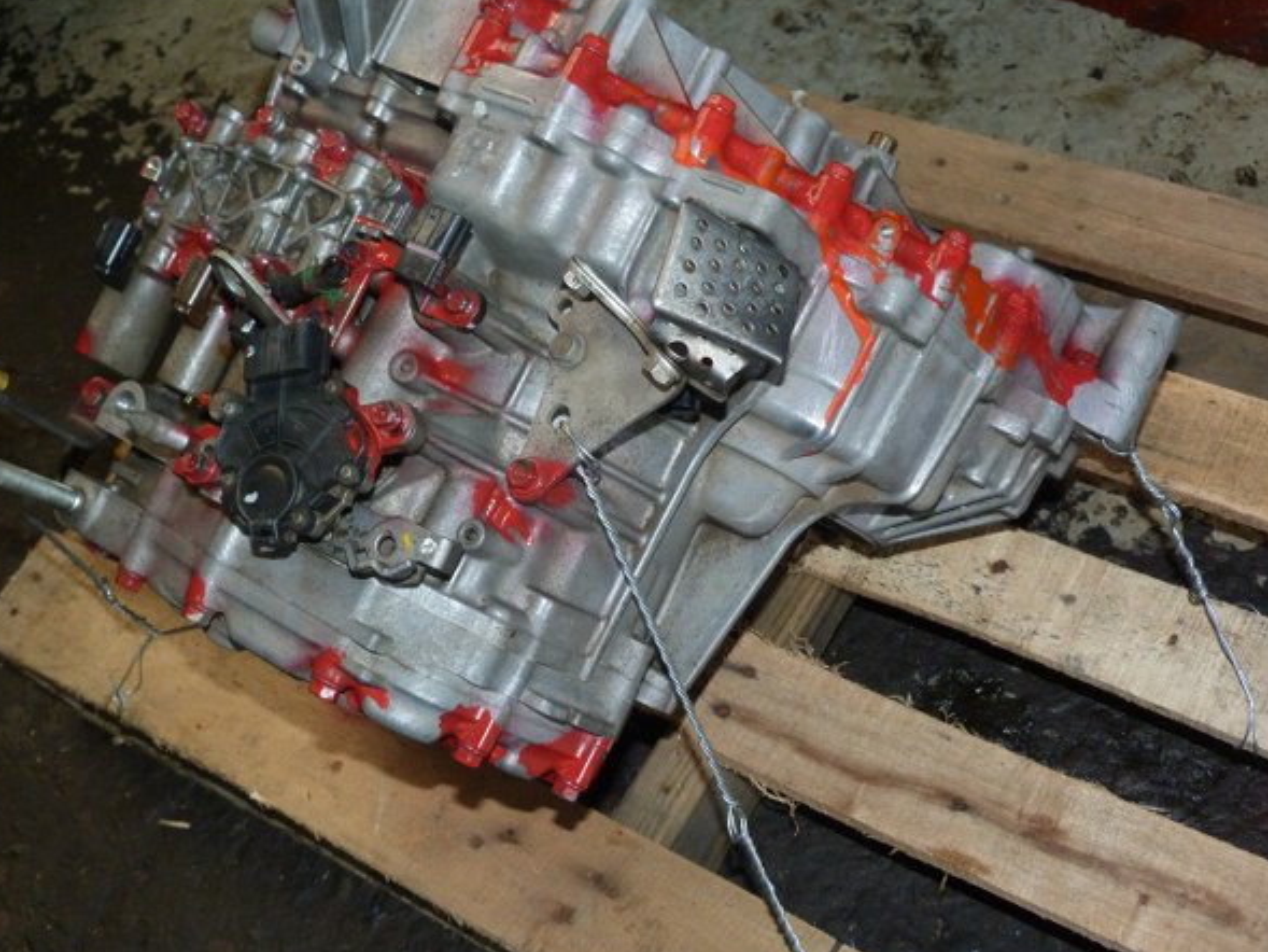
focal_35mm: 50
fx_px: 1832
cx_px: 588
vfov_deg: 29.1
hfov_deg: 38.2
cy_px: 491
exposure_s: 1/60
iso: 200
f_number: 3.2
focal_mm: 8.3
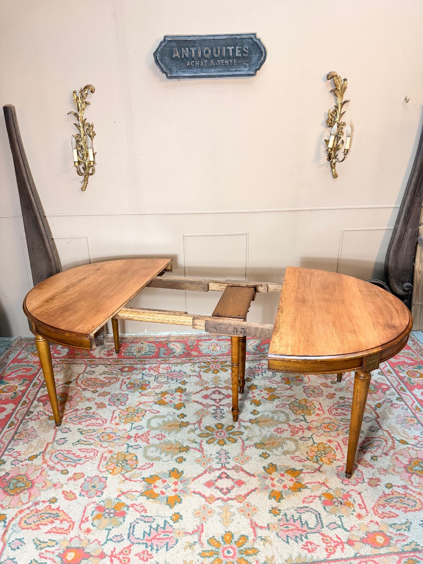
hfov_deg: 56.8
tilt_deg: -21.6
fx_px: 391
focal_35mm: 24
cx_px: 212
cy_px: 282
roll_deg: +1.1
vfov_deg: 71.6
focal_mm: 6.76
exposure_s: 1/50
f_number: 1.78
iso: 500
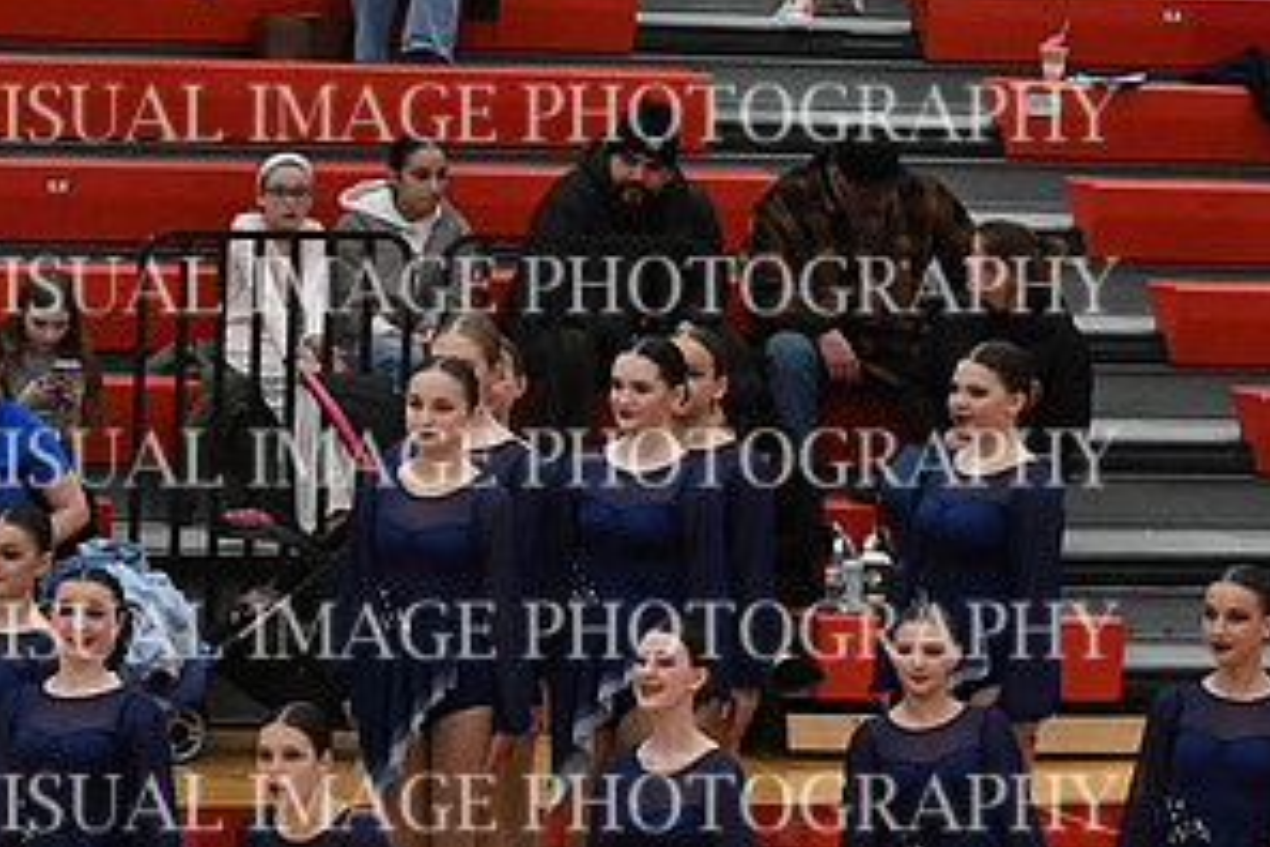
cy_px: 717
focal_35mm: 287
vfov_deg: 4.8
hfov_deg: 7.2
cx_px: 500
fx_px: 10124
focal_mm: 98
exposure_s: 1/400
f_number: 4
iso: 5000
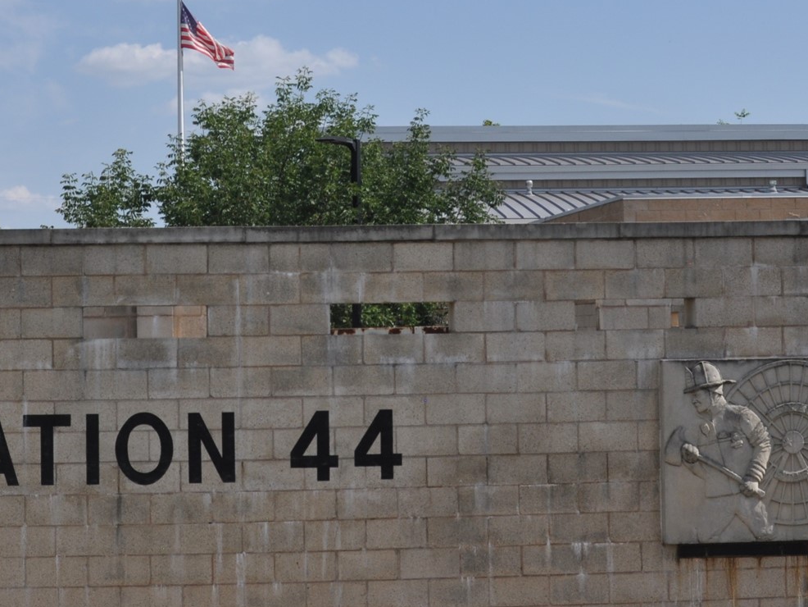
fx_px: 2078
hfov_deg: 22.0
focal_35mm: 89
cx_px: 341
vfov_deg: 16.5
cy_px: 153
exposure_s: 1/400
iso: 200
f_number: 10
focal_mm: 28
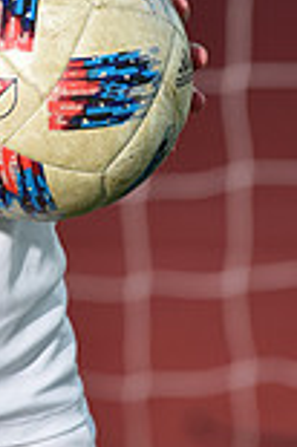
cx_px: -134
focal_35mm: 748
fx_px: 9277
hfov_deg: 1.8
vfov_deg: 2.8
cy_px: -115
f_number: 4.5
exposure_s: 1/200
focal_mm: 200
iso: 250
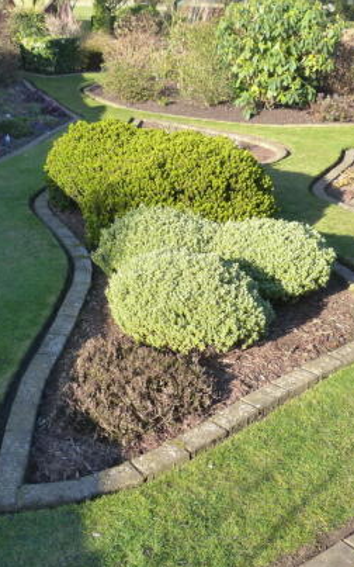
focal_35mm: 46
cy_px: 272
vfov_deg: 43.5
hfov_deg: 27.9
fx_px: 710
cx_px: 131
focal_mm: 5
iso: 160
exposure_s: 1/200
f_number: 4
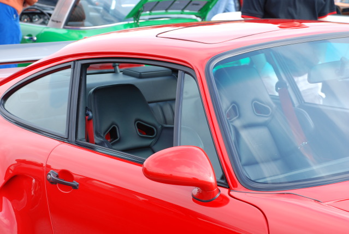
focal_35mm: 99
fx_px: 961
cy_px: 117
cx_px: 174
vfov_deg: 13.9
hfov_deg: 20.6
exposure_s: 1/60
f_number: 7.1
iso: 100
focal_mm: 66
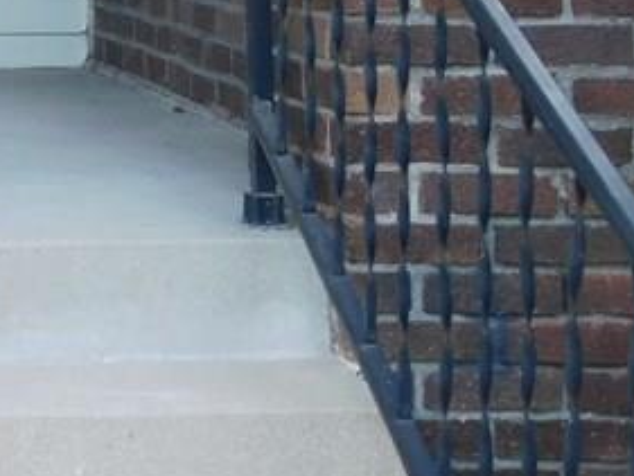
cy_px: -122
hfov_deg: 13.8
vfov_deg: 11.1
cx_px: -420
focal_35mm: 131
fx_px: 2400
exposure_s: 1/60
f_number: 3.5
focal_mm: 6.3
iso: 125
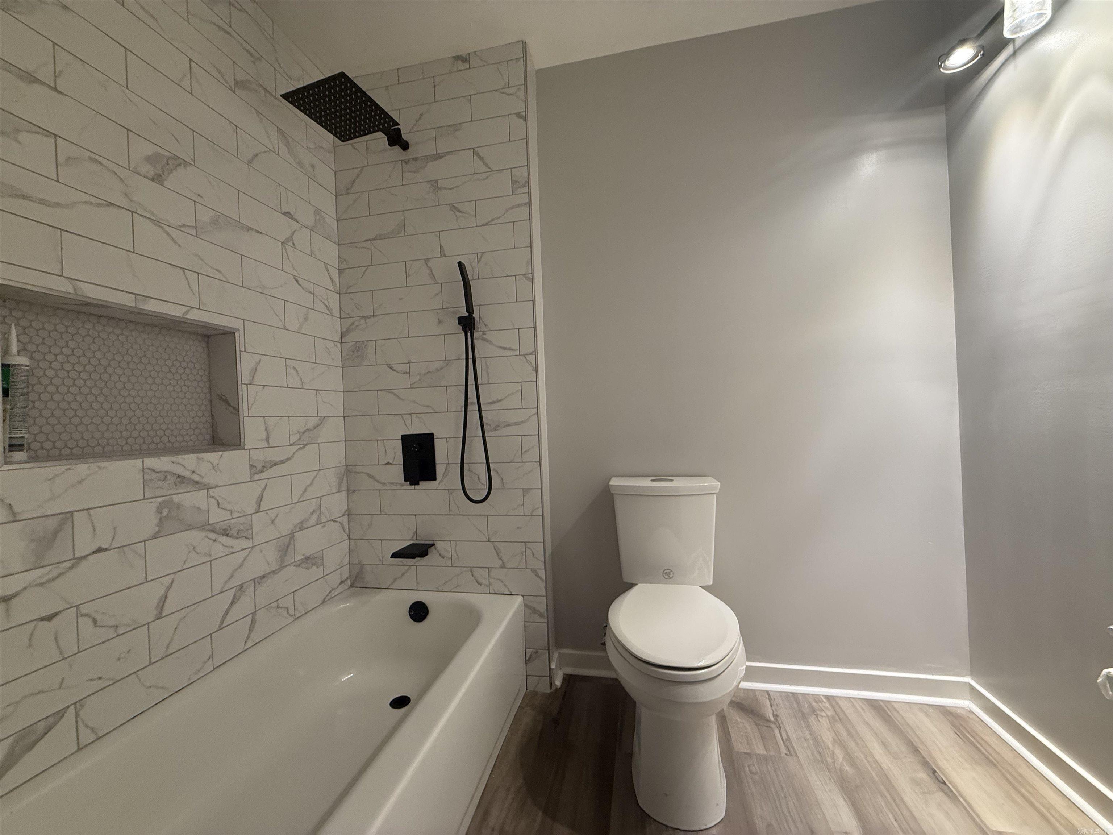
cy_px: 418
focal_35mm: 14
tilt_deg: +0.7
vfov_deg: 85.7
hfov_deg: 102.1
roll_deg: +2.3
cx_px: 556
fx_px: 450
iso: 200
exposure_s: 1/60
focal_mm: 2.22
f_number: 2.2
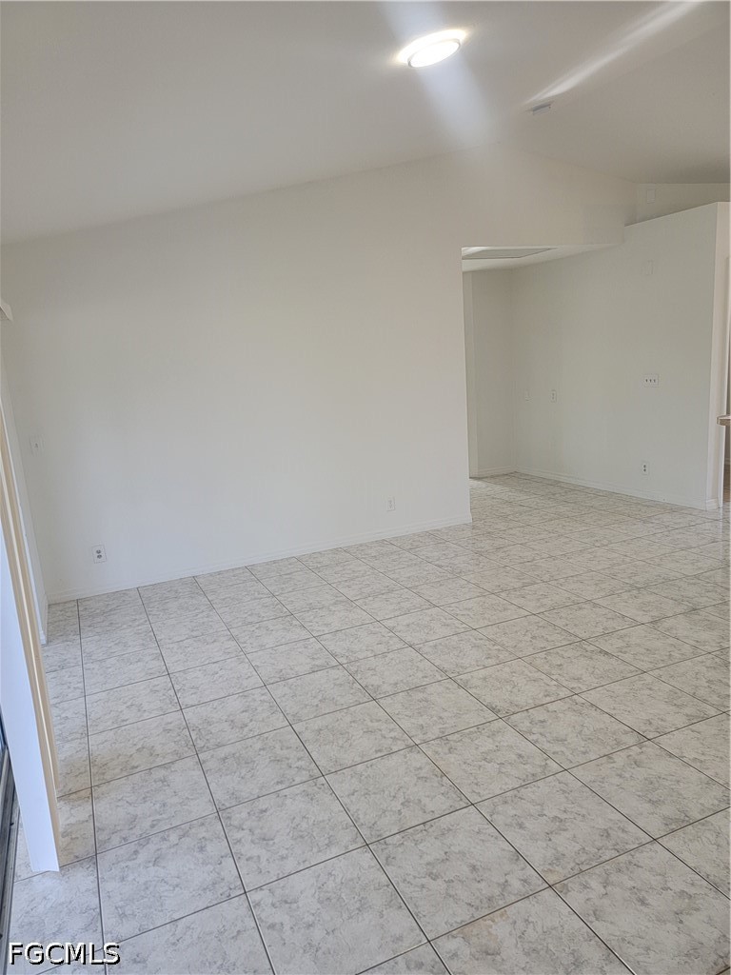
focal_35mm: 24
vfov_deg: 71.6
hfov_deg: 56.8
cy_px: 488
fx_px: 676
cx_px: 366
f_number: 1.8
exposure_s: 1/120
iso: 160
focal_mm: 6.7
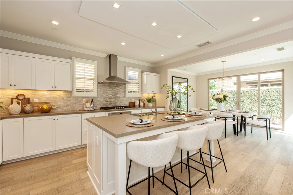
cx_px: 146
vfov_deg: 77.3
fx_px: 122
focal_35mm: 15
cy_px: 98
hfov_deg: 100.4
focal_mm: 15
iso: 450
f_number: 5.6
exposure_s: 1/125
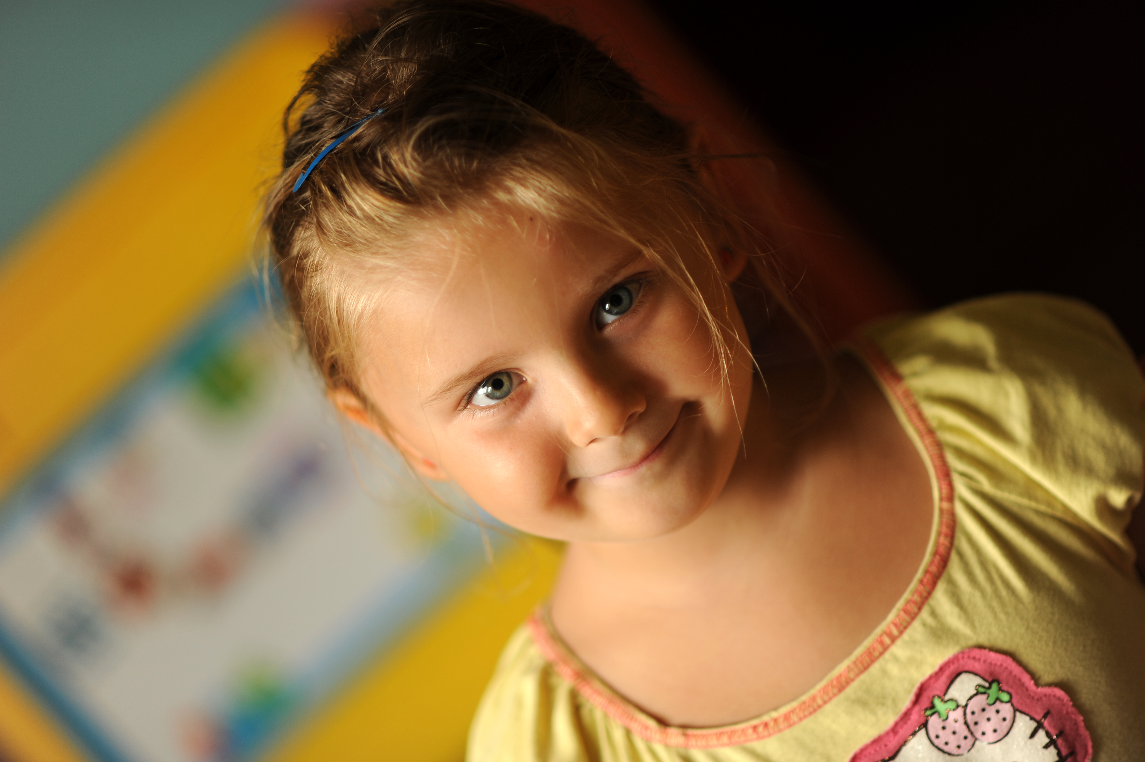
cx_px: 572
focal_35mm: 105
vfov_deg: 13.0
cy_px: 381
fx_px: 3337
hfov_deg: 19.5
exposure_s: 1/200
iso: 200
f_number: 2
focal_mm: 105
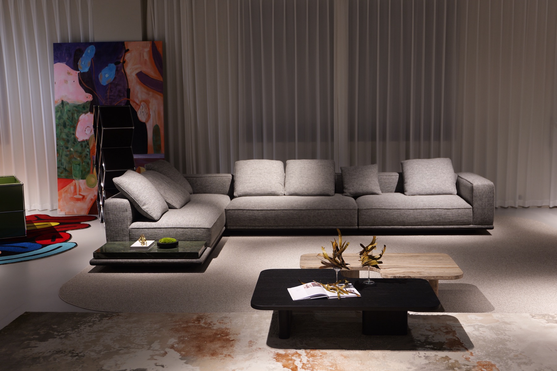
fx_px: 665
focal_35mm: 43
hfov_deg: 45.4
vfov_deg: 31.2
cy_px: 186
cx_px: 278
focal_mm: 43
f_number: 2.8
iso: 500
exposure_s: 1/50
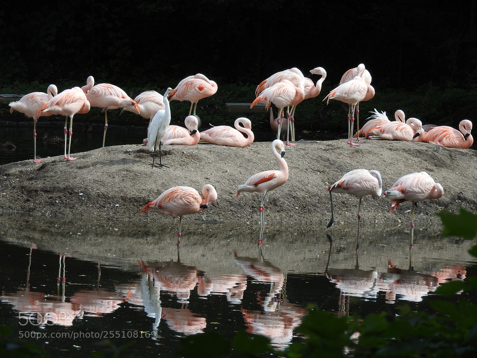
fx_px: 4134
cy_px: 179
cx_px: 238
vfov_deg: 5.0
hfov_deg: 6.6
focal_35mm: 300
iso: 100
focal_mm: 53.7
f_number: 5.5
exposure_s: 1/320
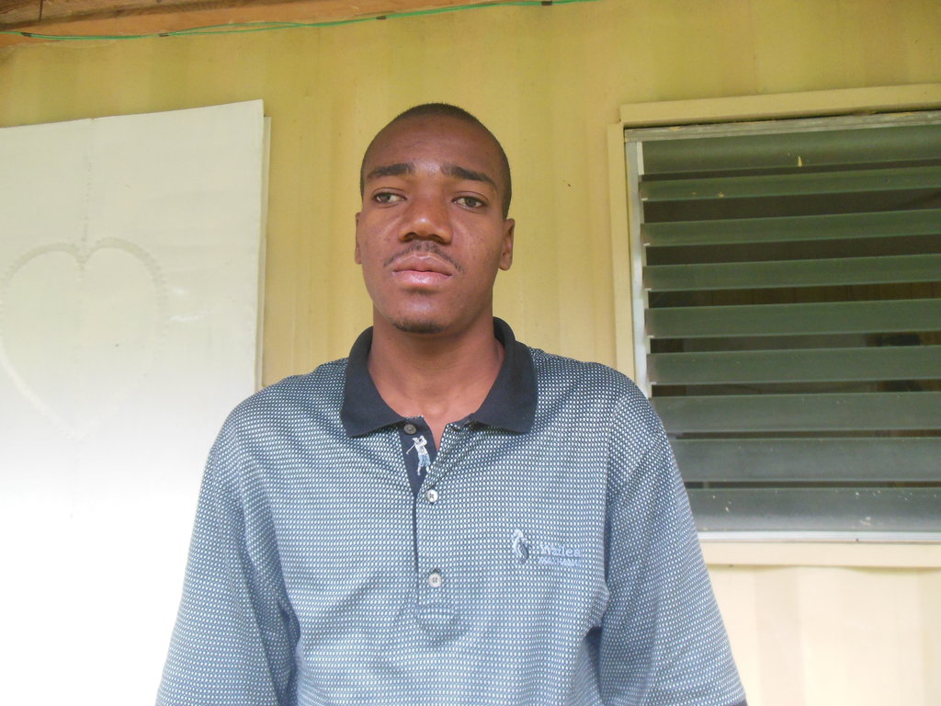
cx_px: 470
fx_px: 680
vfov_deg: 54.9
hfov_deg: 69.4
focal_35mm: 25
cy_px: 353
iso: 400
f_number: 3.2
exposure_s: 1/60
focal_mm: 4.5
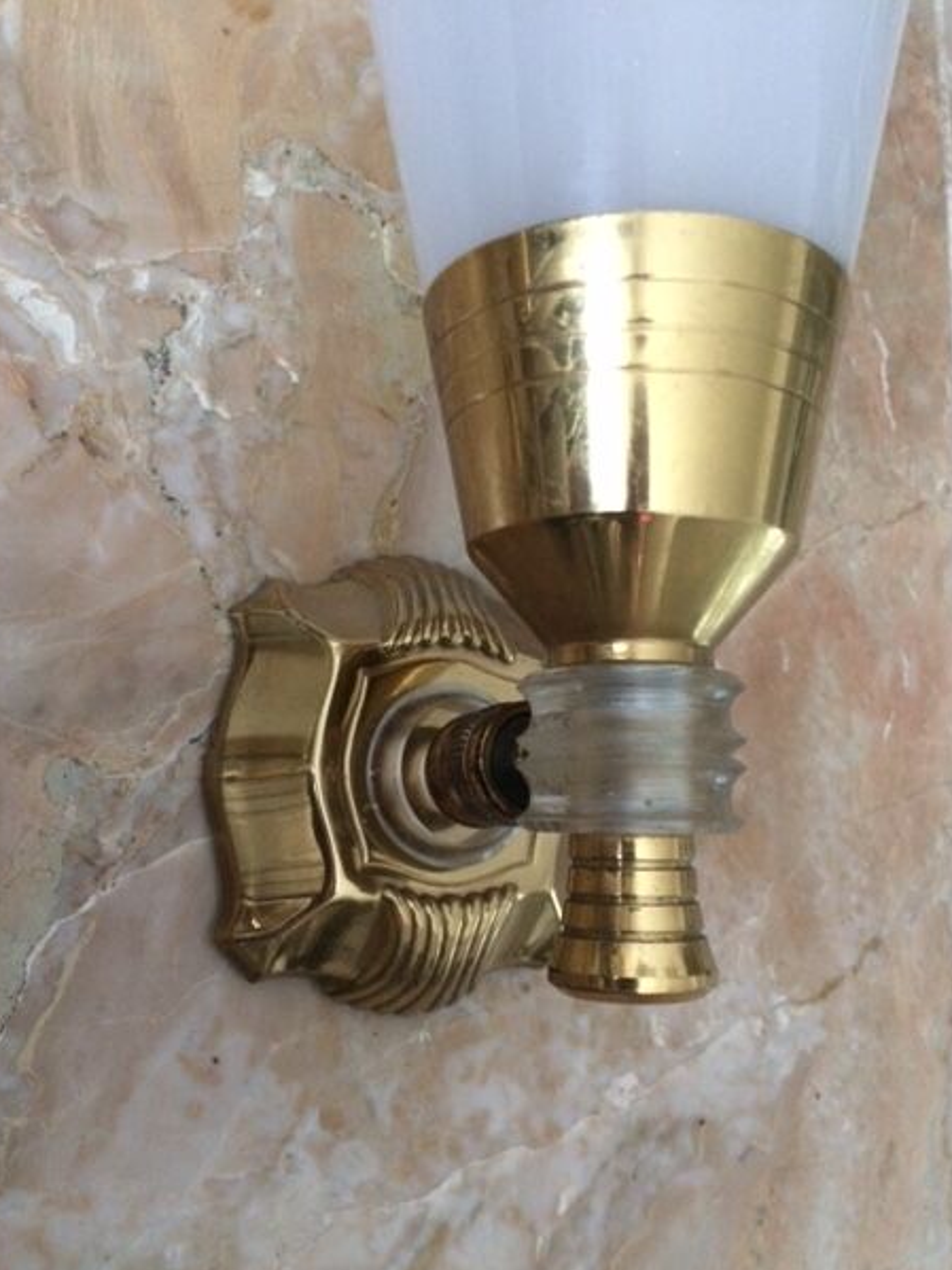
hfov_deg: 45.4
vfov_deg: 58.3
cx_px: 486
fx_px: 1137
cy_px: 676
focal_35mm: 31
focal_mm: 4.15
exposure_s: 1/17
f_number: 2.2
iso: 320
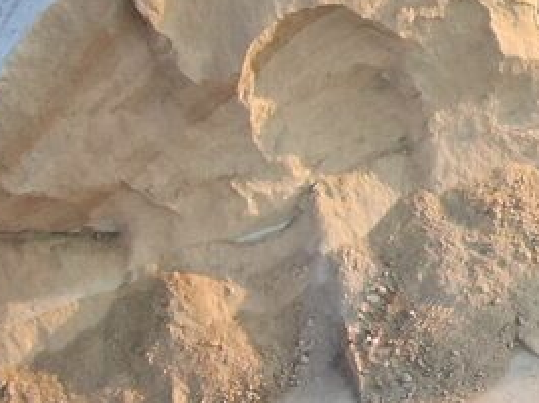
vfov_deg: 10.3
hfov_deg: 12.3
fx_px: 2241
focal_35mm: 144
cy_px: 135
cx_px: 1036
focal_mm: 4.39
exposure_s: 1/320
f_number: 2.8
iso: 100
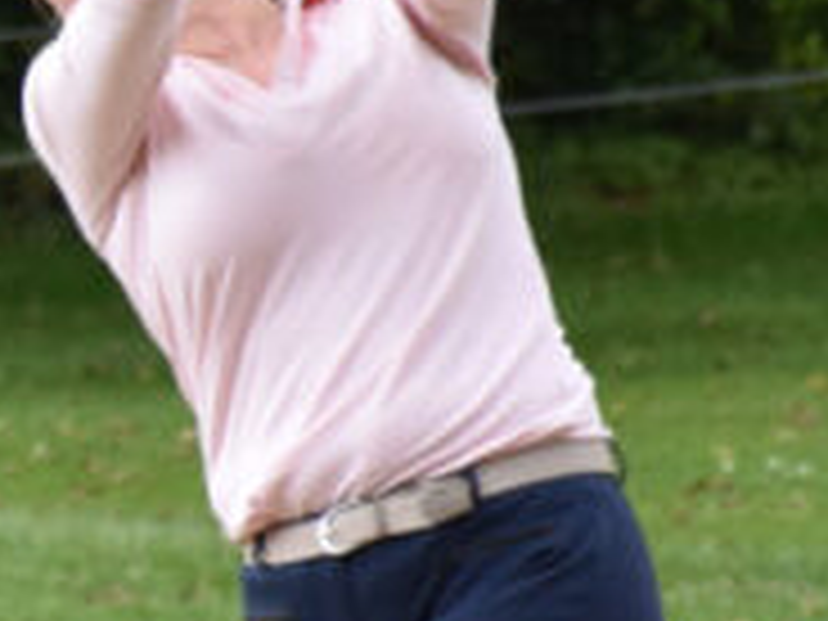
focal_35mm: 1123
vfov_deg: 1.3
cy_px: 353
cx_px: -922
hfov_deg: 1.8
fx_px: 26862
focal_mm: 140
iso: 360
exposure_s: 1/500
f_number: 5.6
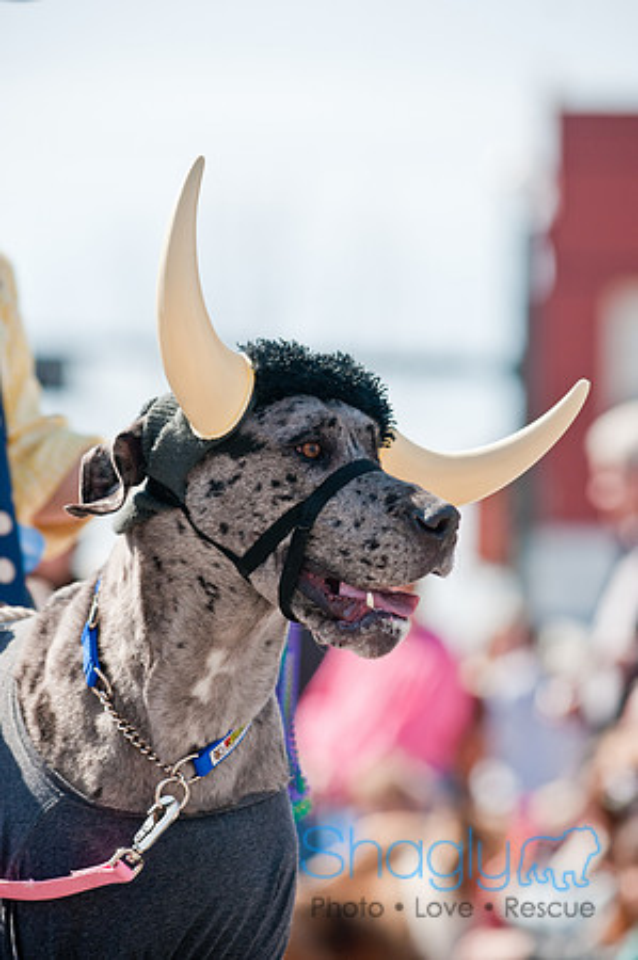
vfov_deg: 8.9
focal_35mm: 232
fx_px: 6194
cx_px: 319
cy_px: 480
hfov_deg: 5.9
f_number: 4
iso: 200
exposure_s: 1/1000
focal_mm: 155
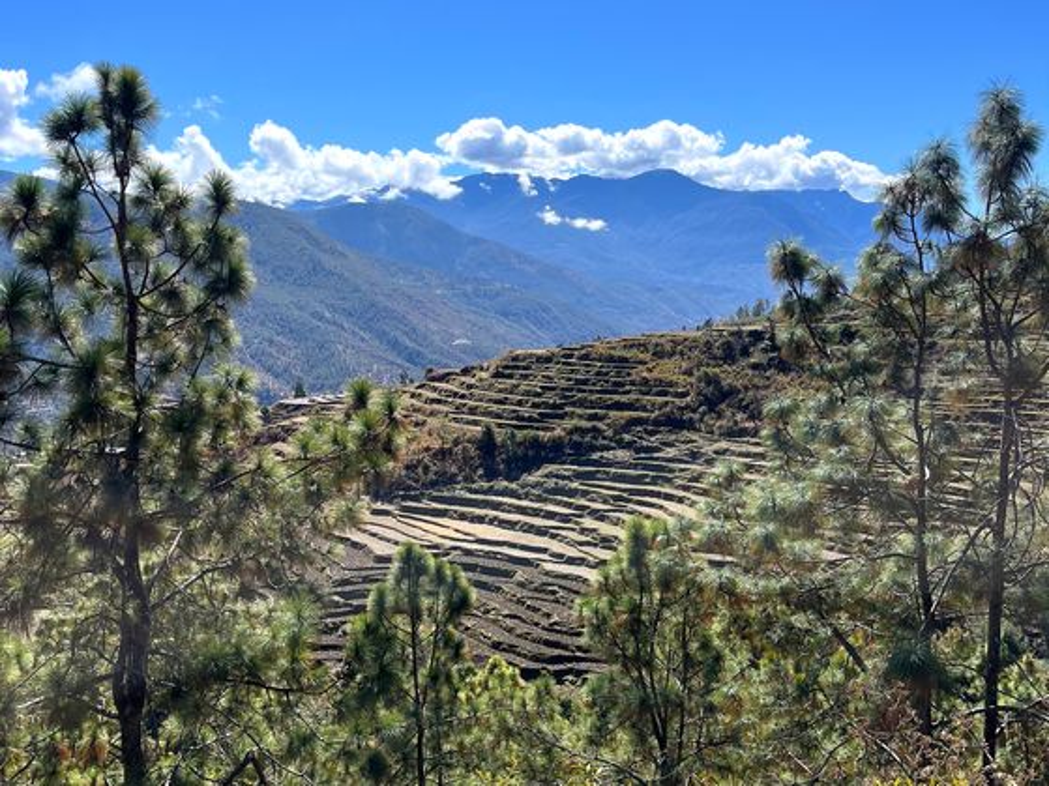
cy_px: 393
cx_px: 524
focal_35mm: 26
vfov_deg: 53.1
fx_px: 788
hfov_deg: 67.3
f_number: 1.6
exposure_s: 1/3413
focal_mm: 5.1
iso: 50
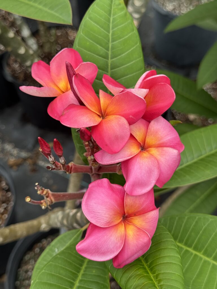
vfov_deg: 39.7
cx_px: 108
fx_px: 401
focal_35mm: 48
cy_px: 144
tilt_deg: -51.0
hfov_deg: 30.3
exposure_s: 1/151
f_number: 1.78
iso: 50
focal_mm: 6.76
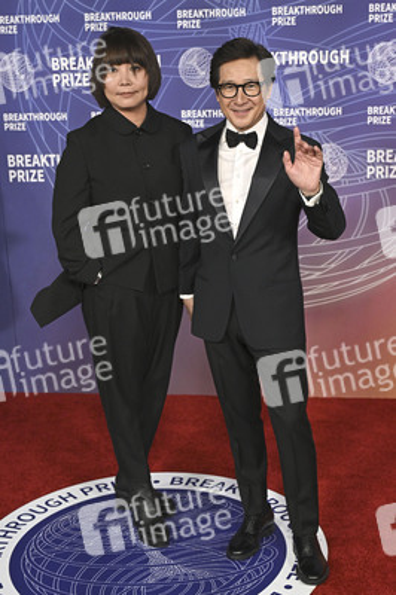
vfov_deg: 43.6
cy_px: 298
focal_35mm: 45
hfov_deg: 29.8
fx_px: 744
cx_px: 198
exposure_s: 1/320
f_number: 4
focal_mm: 45
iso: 2000
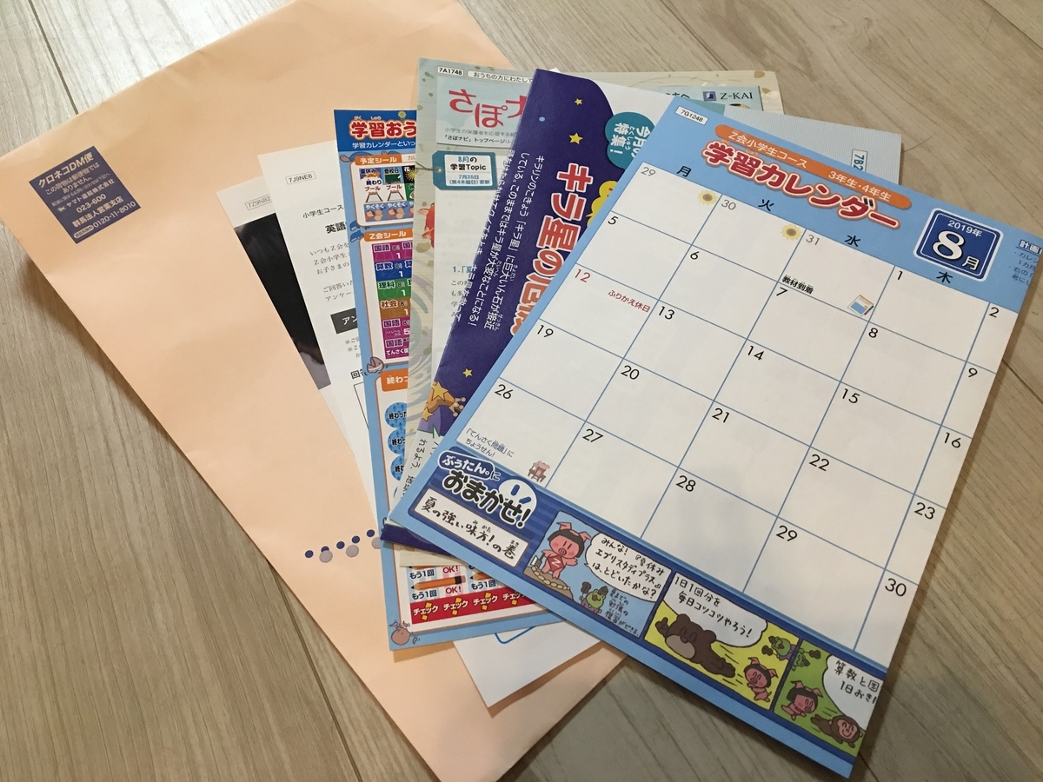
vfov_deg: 48.2
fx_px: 874
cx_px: 522
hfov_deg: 61.7
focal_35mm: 29
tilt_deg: -60.2
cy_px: 391
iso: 80
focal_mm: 4.15
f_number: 2.2
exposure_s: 1/15
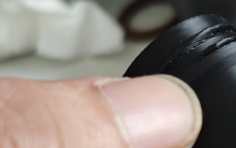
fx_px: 772
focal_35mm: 120
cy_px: 142
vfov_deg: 10.8
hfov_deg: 17.0
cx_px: 236
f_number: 1.42
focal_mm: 6.68
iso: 400
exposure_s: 1/87.5
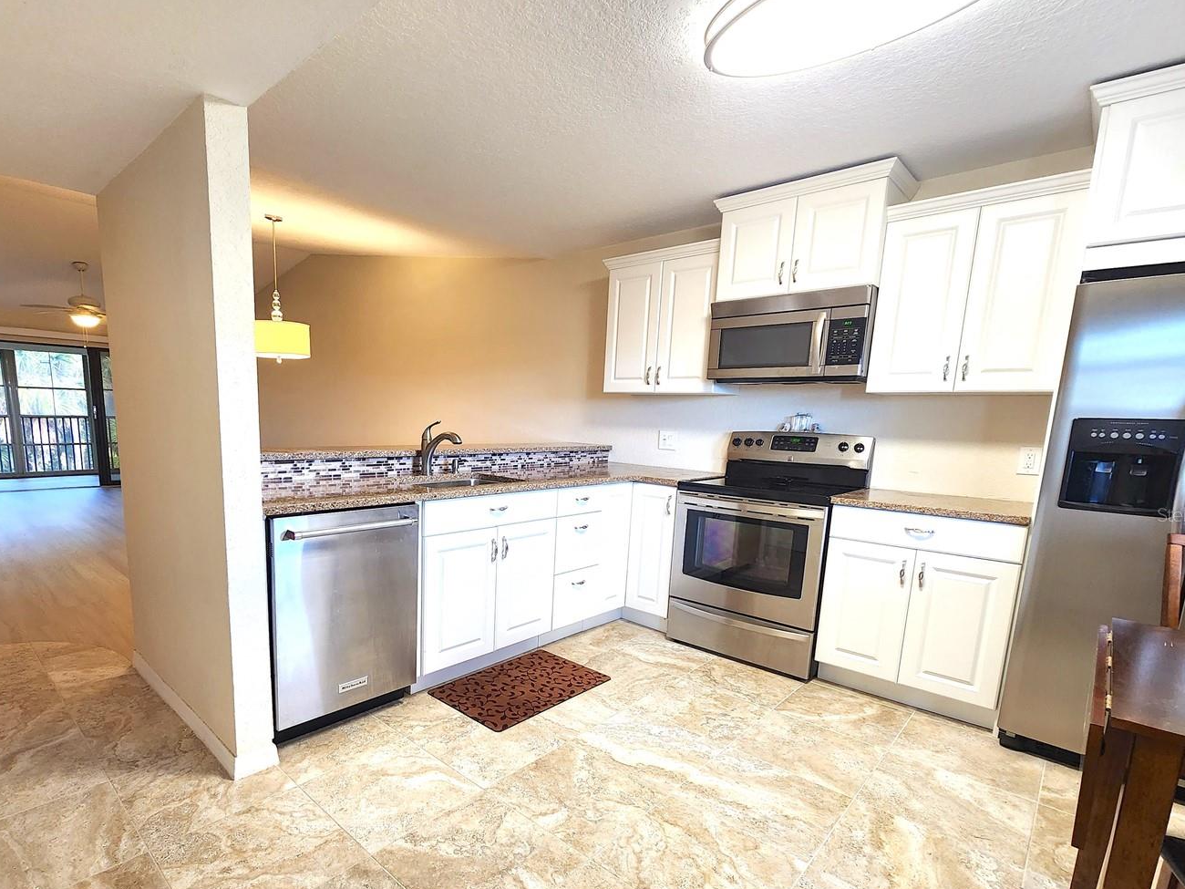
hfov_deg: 94.0
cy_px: 514
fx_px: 548
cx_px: 514
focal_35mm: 16
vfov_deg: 77.6
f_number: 2.2
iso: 200
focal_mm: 2.2
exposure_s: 1/60
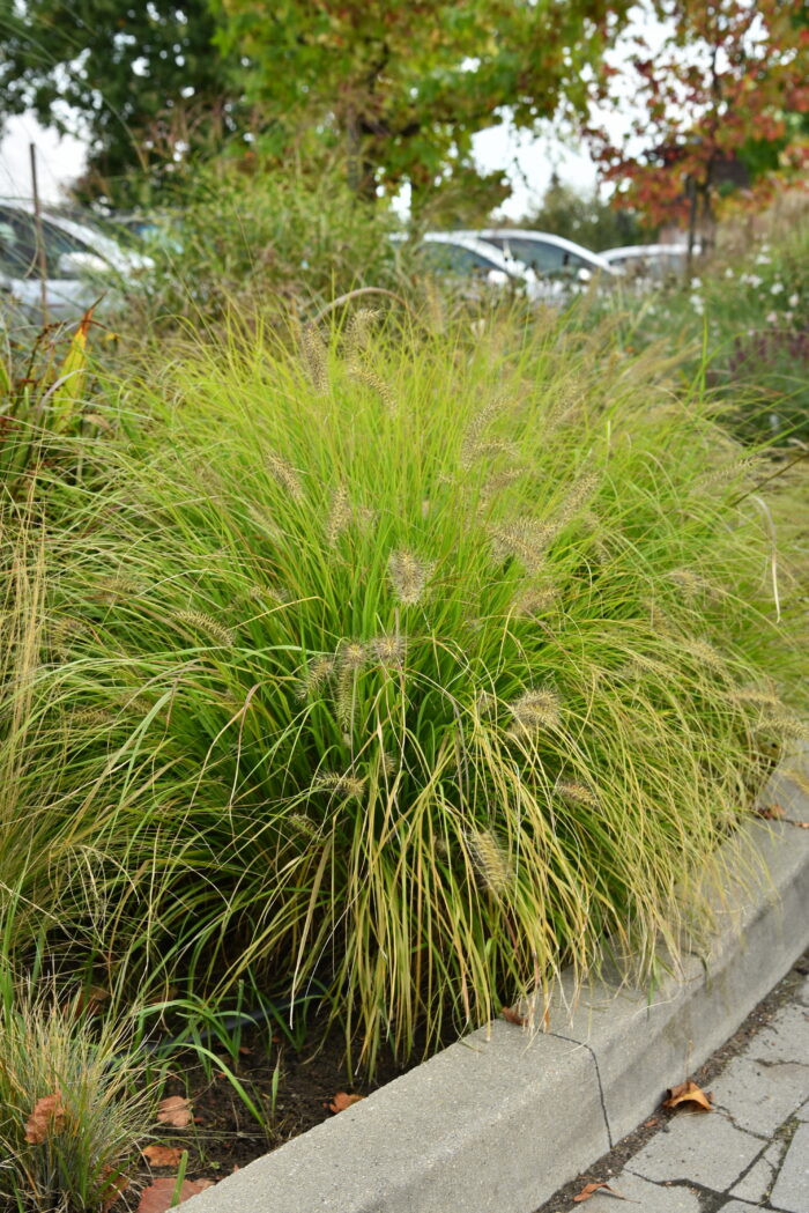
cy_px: 606
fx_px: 1549
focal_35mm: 46
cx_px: 404
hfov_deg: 29.3
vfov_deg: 42.7
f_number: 6.3
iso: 100
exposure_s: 1/40
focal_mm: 46
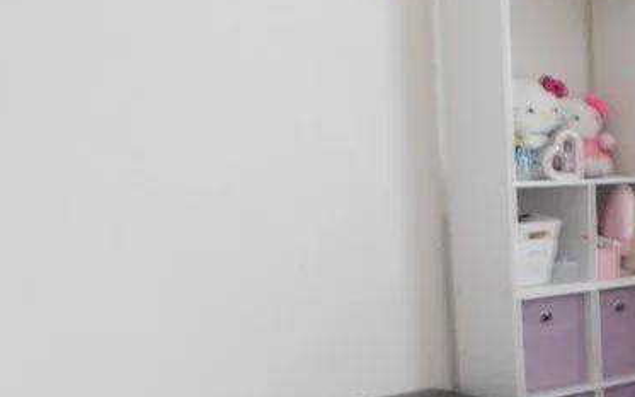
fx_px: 1159
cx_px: 594
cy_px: 332
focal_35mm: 67
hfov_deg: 29.2
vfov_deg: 19.2
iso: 400
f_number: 3
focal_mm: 4
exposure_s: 1/13
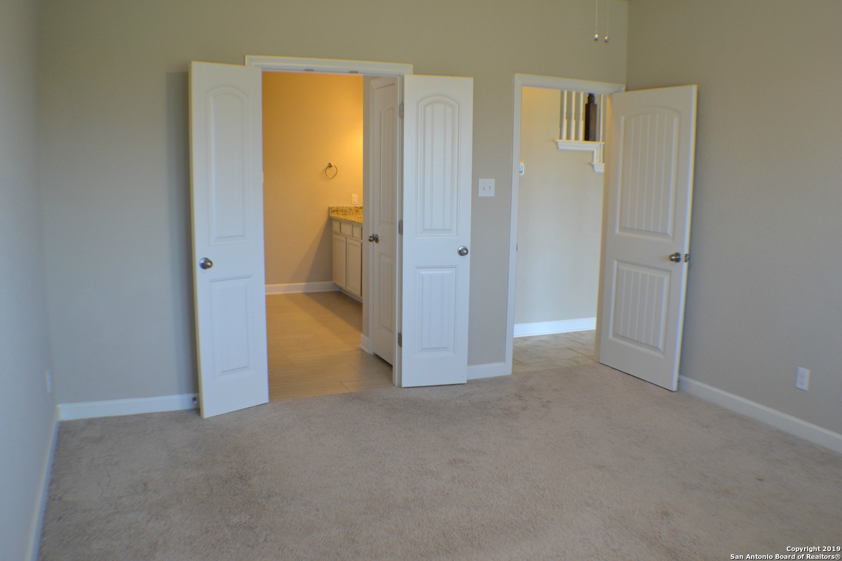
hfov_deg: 53.1
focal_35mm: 36
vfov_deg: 36.9
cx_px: 421
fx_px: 842
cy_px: 280
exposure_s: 1/80
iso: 400
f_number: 4.5
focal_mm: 24
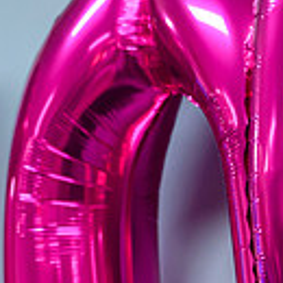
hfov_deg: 4.0
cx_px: -283
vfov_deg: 4.0
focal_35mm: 435
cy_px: 330
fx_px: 4023
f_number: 3.2
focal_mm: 115
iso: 4000
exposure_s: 1/500
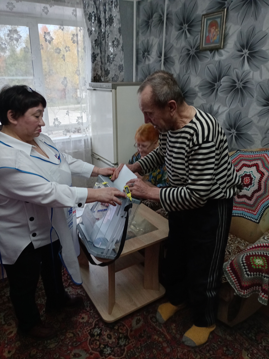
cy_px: 180
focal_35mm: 25
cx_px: 134
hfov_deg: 54.8
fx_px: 259
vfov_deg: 69.4
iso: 322
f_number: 1.8
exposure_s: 1/25
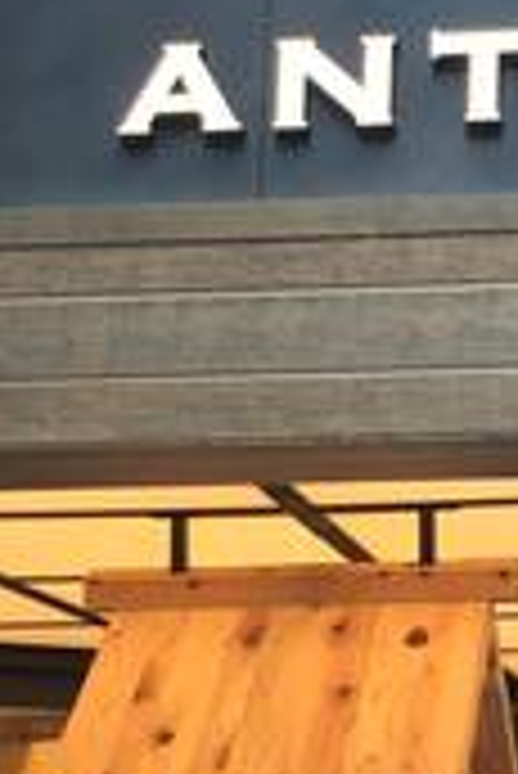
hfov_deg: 12.1
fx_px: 2412
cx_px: 536
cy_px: 554
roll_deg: -0.6
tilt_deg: +8.8
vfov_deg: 18.2
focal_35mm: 112
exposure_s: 1/60
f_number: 2.2
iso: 25
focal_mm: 4.15
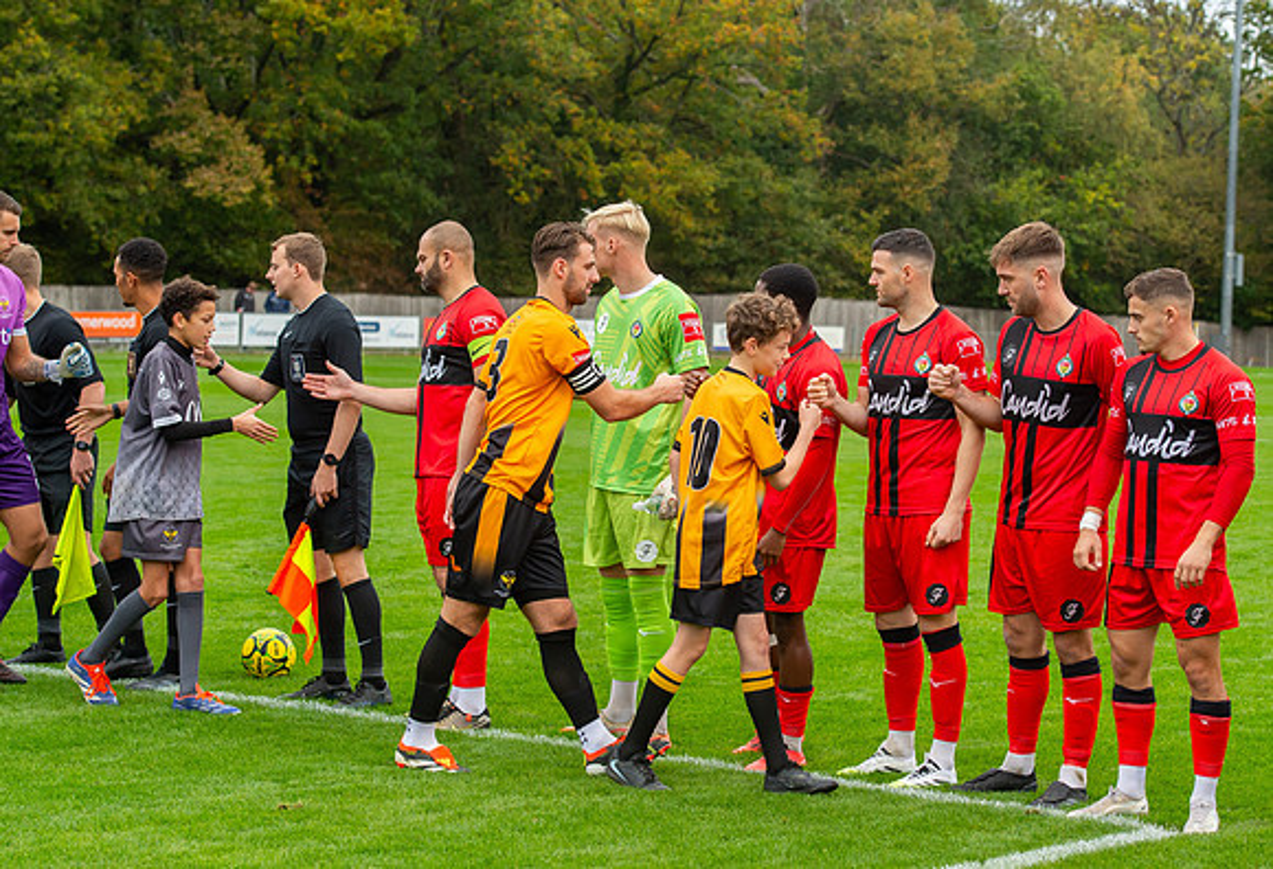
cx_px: 660
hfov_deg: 20.8
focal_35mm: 97
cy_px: 413
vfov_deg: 14.3
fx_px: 3469
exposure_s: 1/1600
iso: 800
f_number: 6.3
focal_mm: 82
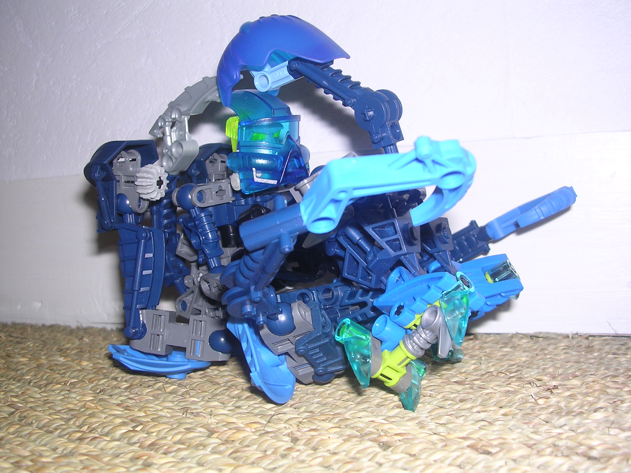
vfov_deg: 37.7
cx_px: 316
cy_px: 236
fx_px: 693
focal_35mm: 38
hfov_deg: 49.0
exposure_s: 1/60.1
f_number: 2.8
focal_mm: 5.8
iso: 100
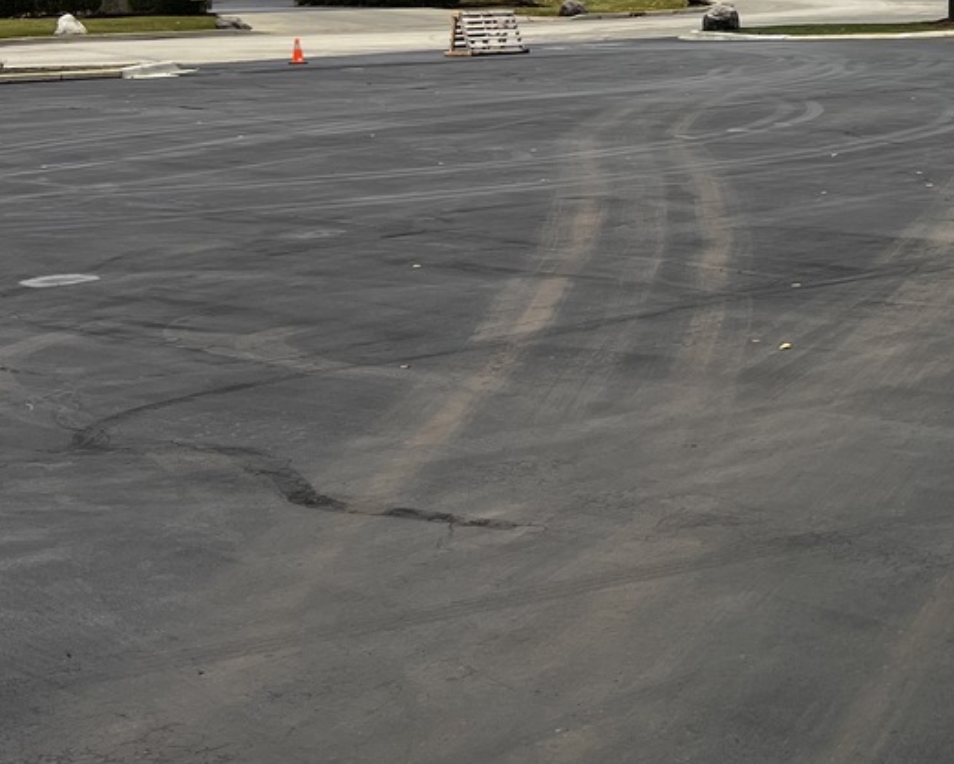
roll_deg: -0.1
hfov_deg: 23.8
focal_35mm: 70
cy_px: 196
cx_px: 1250
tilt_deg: -7.0
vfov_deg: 21.7
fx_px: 1977
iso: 50
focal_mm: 5.1
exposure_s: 1/550
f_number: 1.6
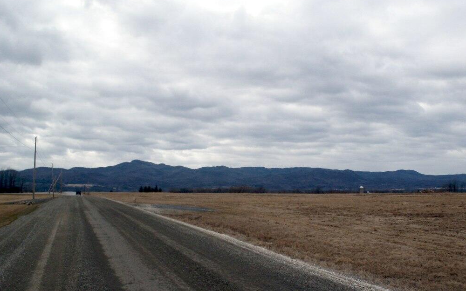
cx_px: 233
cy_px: 165
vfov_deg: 33.5
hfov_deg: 51.5
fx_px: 483
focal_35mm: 38
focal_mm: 7.18
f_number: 6.7
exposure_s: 1/350
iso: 64
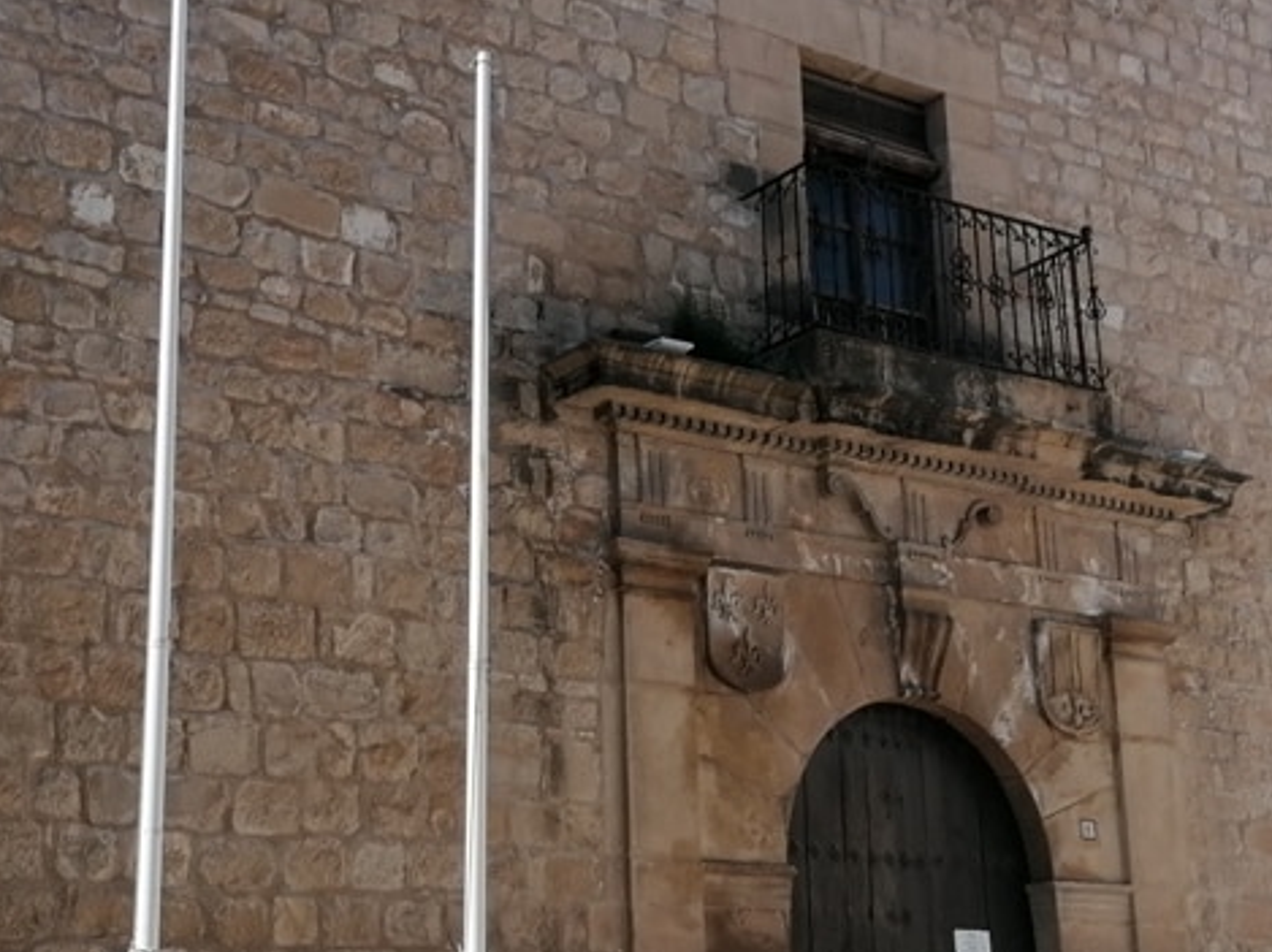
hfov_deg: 32.6
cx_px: 513
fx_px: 2166
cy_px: 580
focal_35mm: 59
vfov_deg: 24.7
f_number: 1.8
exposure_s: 1/1406
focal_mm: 4.75
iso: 50
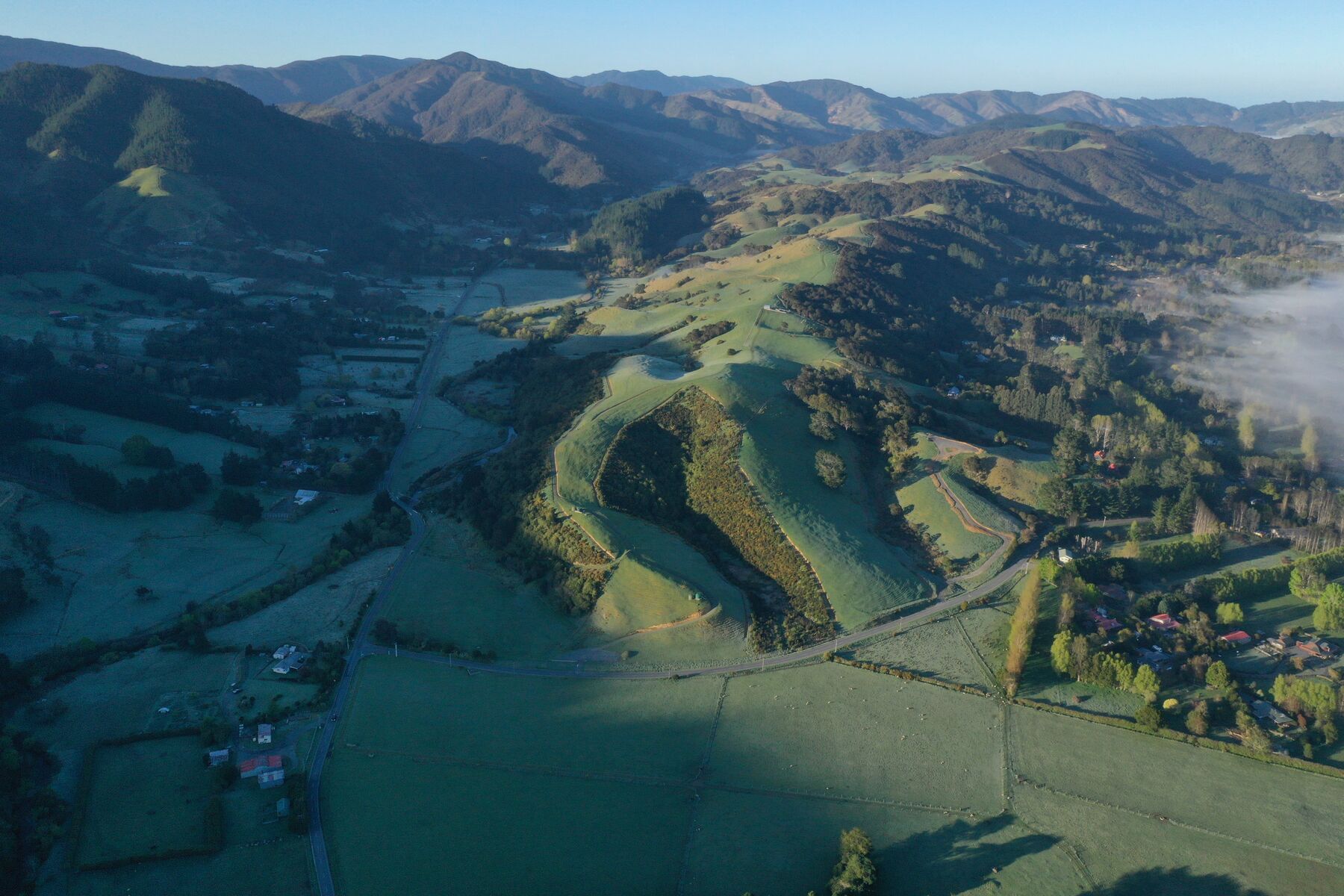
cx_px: 672
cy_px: 448
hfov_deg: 65.5
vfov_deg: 46.4
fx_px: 1045
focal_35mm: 28
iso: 200
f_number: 11
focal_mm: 10.26
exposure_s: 1/160
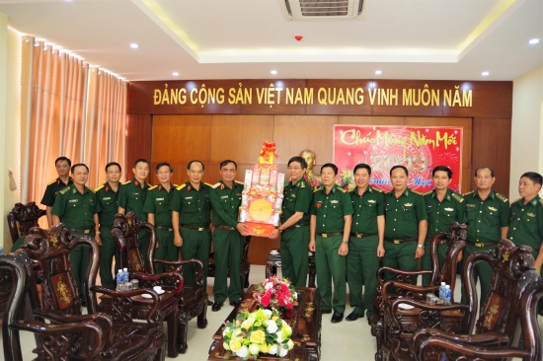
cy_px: 180
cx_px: 272
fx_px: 407
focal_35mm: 27
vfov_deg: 47.9
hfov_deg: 67.4
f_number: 3.5
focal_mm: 18
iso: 400
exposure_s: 1/40
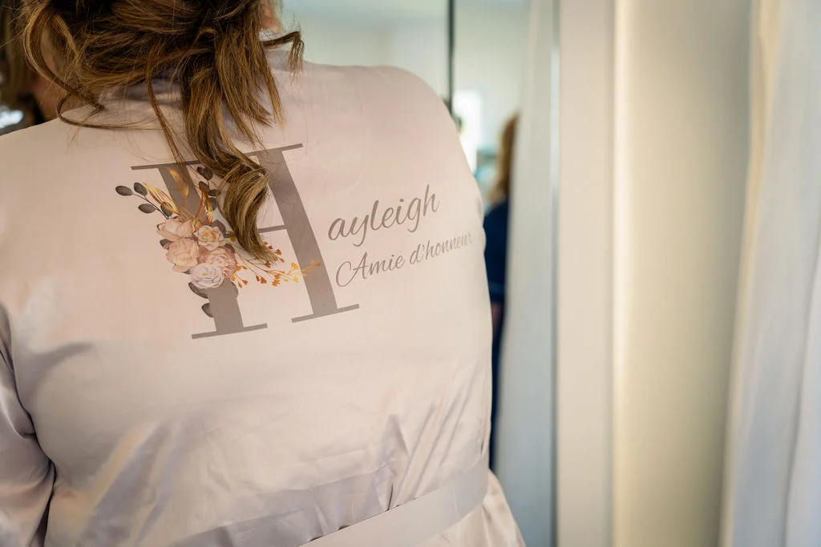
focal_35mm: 39
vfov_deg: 34.2
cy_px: 274
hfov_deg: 49.5
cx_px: 410
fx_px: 889
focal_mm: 39
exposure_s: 1/200
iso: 800
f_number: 2.8
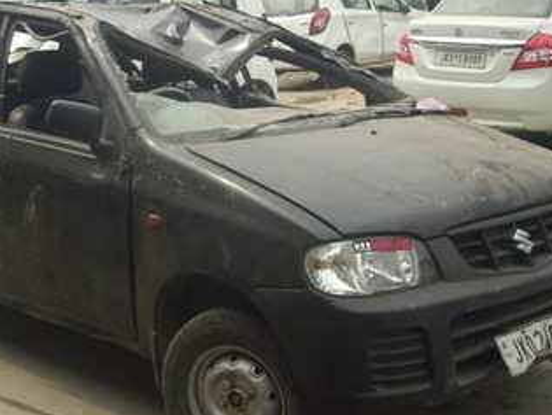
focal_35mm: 69
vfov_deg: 21.3
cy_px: 180
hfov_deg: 28.0
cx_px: 195
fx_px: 1102
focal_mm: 5.7
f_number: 2.9
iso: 80
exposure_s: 1/500
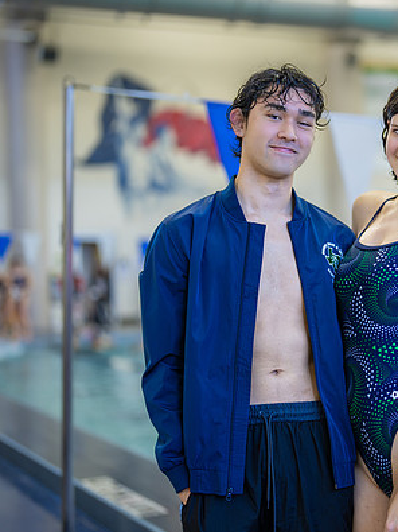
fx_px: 1212
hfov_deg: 18.4
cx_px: 342
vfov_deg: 24.7
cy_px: 256
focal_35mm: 79
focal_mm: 50
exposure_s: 1/400
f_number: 1.2
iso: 500
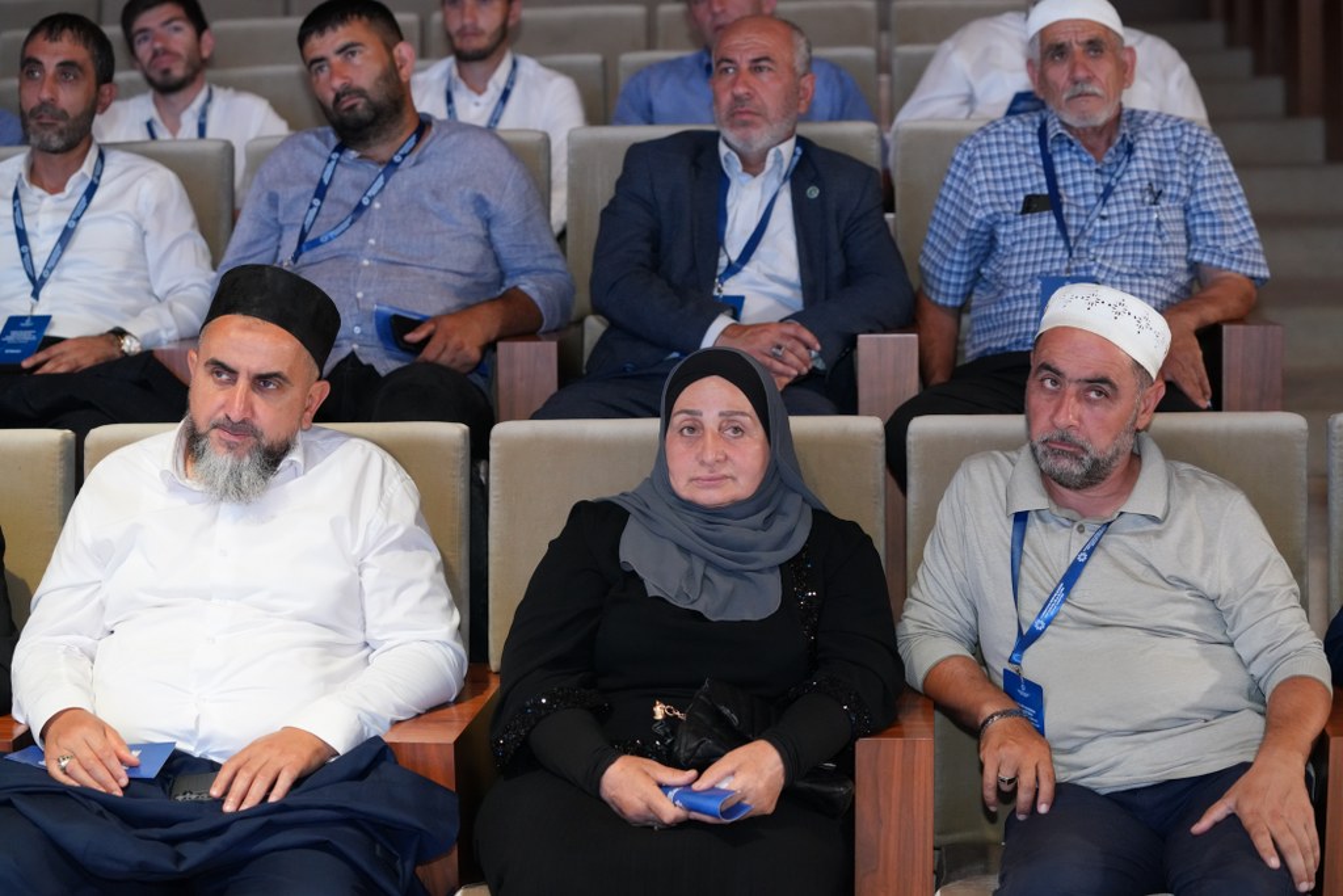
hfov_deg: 28.8
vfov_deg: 19.5
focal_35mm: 70
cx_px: 672
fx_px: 2612
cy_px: 448
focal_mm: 70
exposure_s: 1/160
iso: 3200
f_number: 3.5
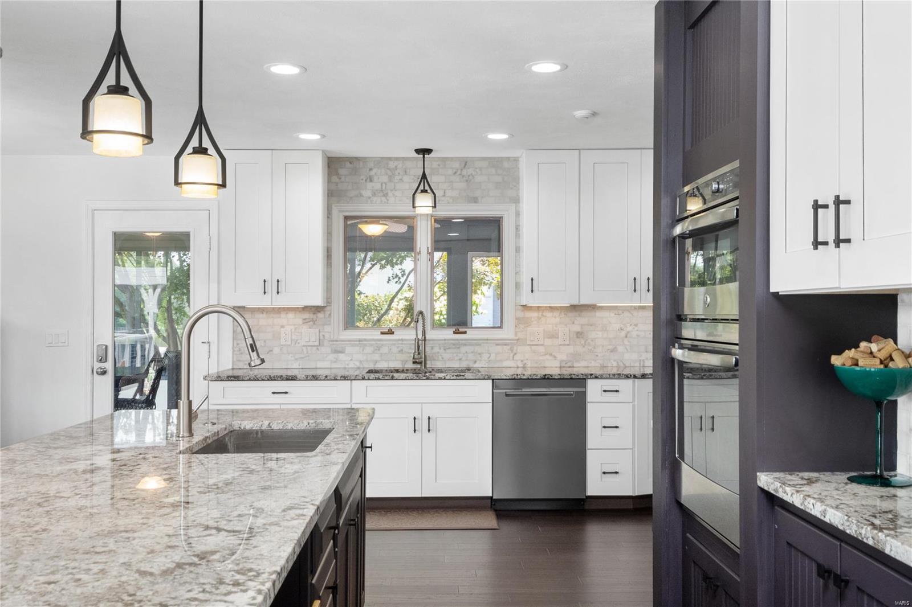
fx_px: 912
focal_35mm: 36
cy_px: 304
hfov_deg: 53.1
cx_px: 456
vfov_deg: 36.9
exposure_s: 1/25
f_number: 9
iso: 640
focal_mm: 18
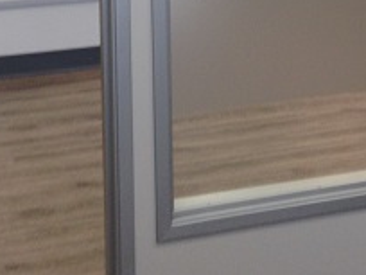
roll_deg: +0.2
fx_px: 1195
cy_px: -143
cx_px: 203
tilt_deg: -5.2
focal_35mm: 113
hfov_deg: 17.4
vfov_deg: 12.4
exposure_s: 1/20
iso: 50
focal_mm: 4.12
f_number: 2.4
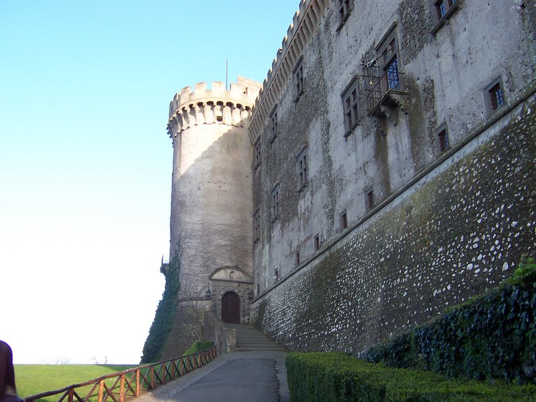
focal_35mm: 36
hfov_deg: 51.4
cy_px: 201
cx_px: 268
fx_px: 557
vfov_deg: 39.7
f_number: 3.4
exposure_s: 1/180
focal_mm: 5.6
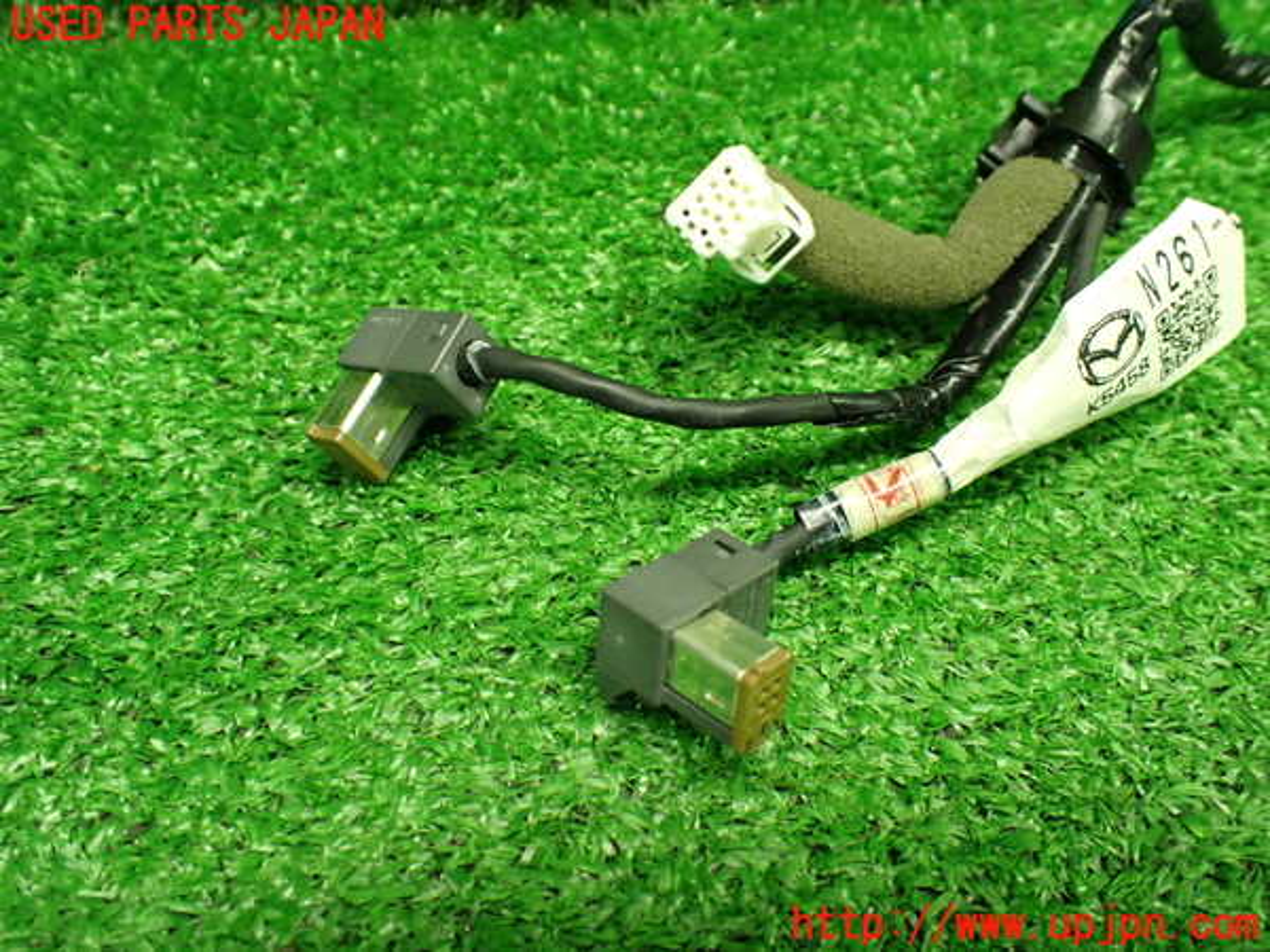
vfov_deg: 46.8
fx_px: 1101
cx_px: 635
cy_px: 476
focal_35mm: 30
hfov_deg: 60.0
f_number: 2.3
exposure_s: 1/100
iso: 800
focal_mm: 5.4
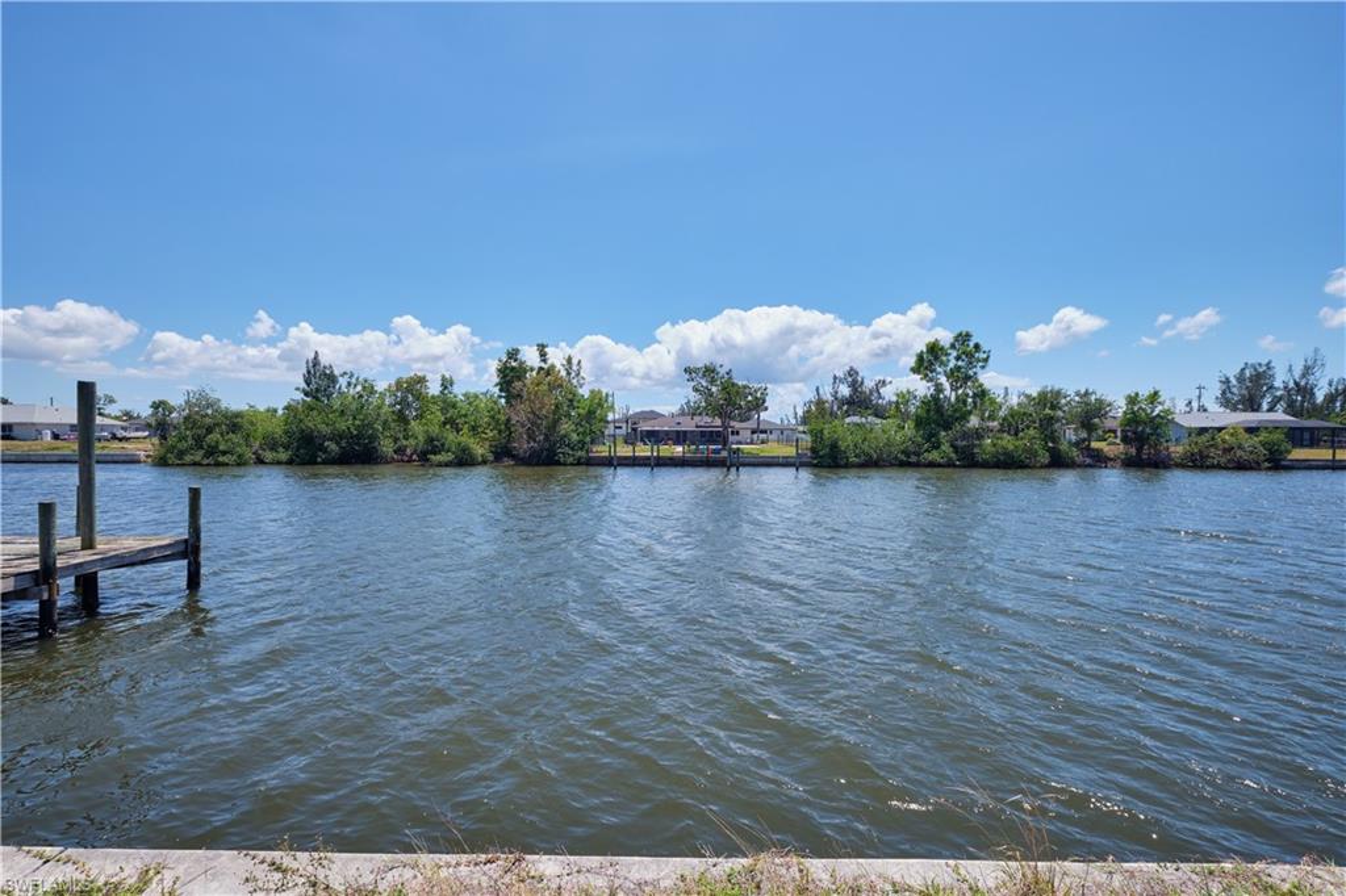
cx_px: 673
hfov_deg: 100.4
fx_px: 561
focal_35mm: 15
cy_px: 448
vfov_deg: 77.3
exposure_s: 1/680
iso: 400
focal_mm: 10
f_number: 8
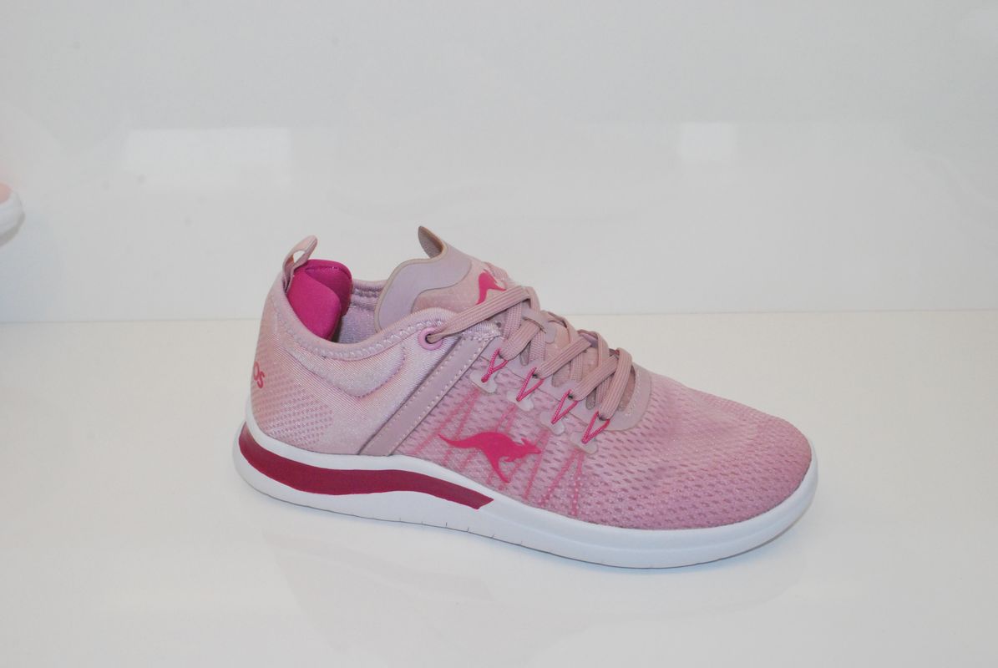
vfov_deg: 32.0
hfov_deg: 46.3
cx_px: 499
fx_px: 1166
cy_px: 334
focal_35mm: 42
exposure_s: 1/200
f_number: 13
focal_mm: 28
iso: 1600
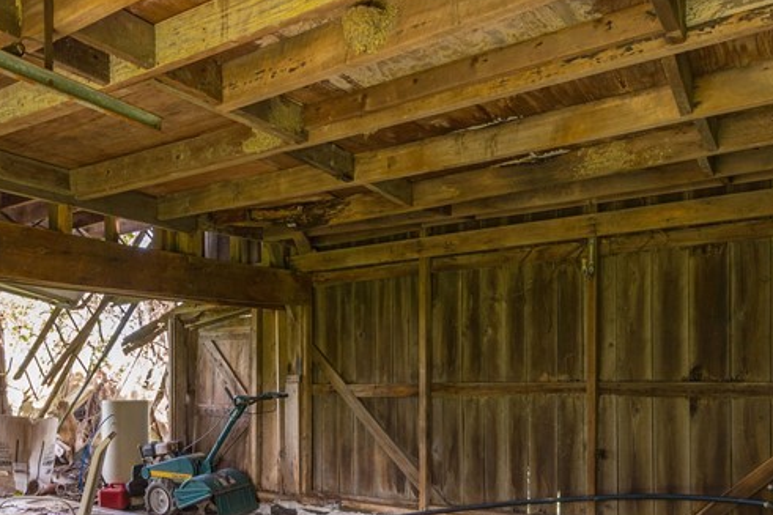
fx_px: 665
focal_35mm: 31
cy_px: 398
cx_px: 279
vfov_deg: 40.9
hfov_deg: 59.3
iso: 640
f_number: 8
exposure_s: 1/50
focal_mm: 14
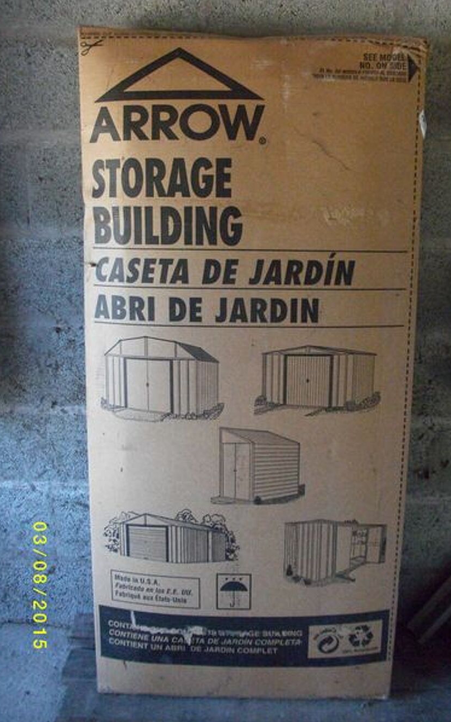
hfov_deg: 38.3
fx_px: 649
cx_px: 250
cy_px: 360
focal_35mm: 33
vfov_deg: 58.1
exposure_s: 1/64
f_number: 2.9
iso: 526
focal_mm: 5.7
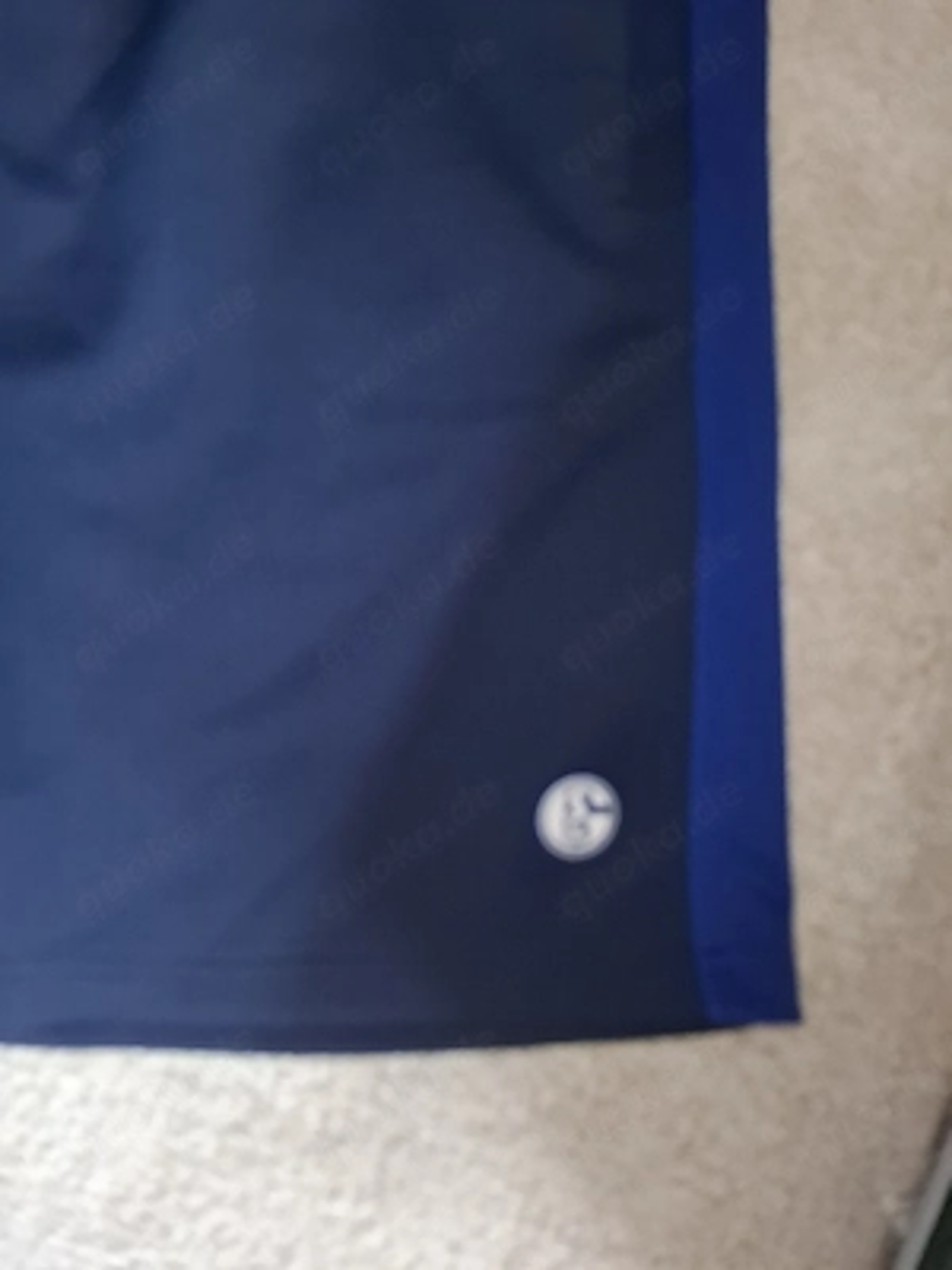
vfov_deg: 73.9
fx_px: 843
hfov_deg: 58.9
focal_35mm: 23
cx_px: 476
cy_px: 635
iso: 1000
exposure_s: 1/20
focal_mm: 5.54
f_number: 1.8
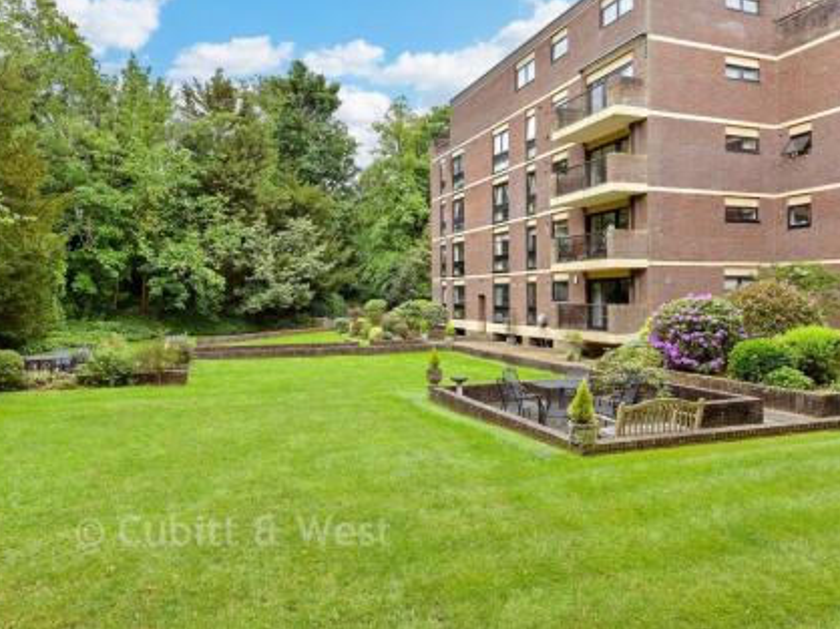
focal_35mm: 23
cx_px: 386
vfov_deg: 58.8
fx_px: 558
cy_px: 312
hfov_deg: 73.8
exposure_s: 1/50
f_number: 8
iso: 160
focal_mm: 14
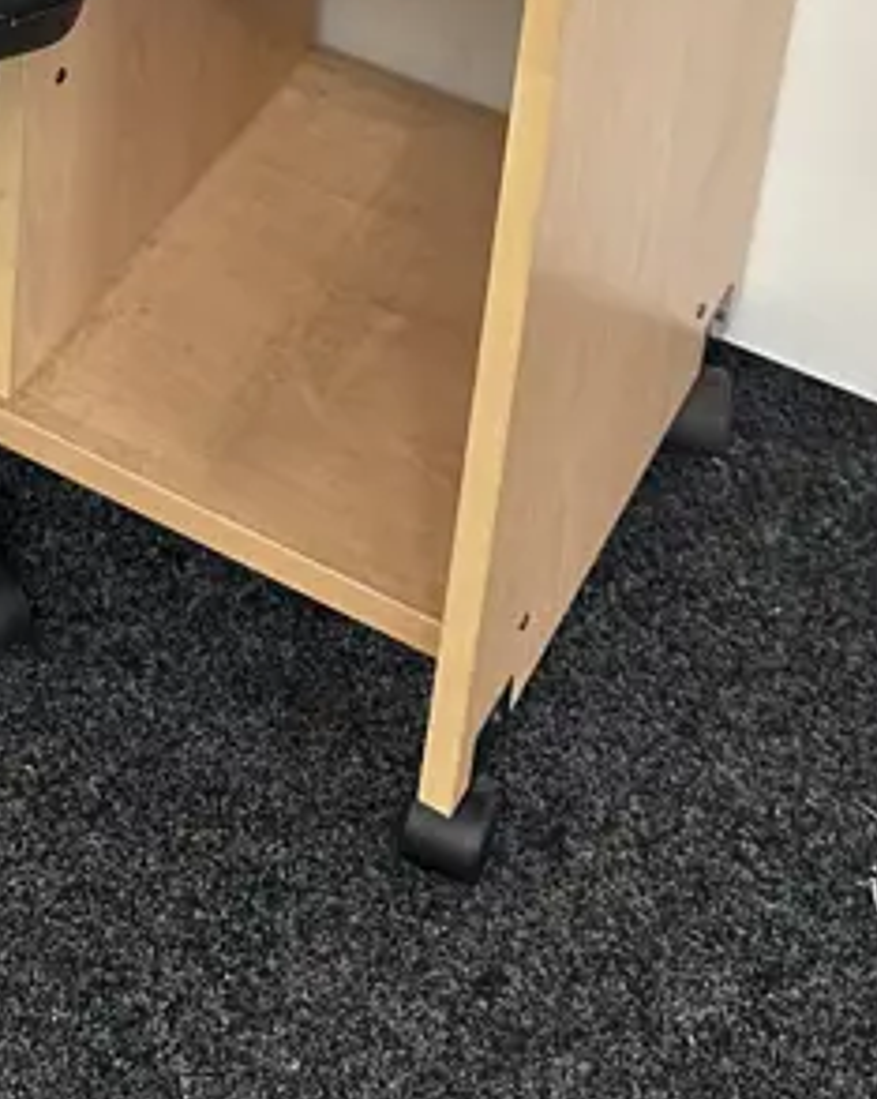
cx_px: -90
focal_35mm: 82
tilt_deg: -26.4
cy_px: -469
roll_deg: -1.8
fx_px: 2663
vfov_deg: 20.5
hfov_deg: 18.0
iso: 200
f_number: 1.78
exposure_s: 1/100
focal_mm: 6.86
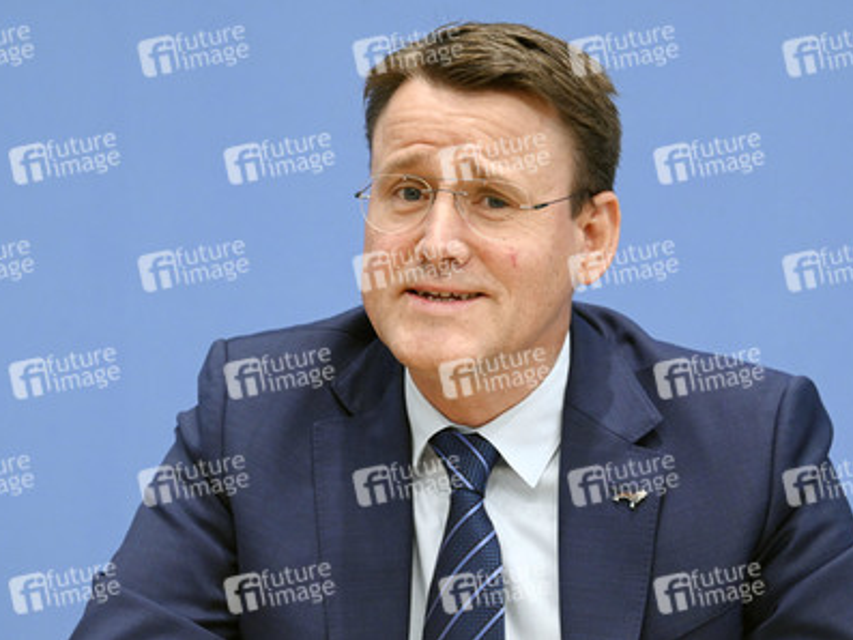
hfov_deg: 15.0
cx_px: 437
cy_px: 320
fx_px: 3229
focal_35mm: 131
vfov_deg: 11.3
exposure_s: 1/500
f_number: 7.1
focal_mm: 120
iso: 6400
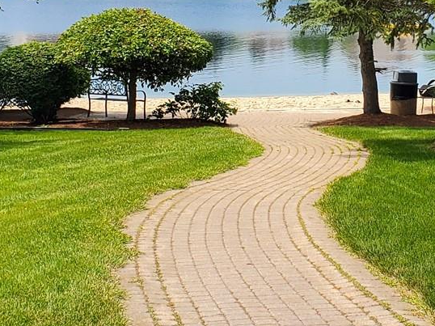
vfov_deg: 14.7
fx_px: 1244
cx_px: 295
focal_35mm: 99
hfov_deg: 19.8
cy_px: 5
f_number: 2.4
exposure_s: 1/1183
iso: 50
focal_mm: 4.3
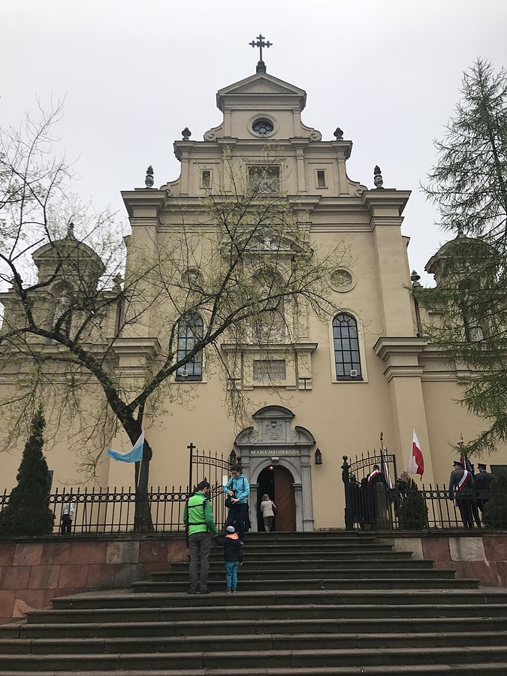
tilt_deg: +22.9
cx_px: 254
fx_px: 547
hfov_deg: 49.7
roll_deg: +0.5
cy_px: 338
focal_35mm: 28
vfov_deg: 63.4
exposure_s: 1/2740
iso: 20
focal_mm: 3.99
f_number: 1.8
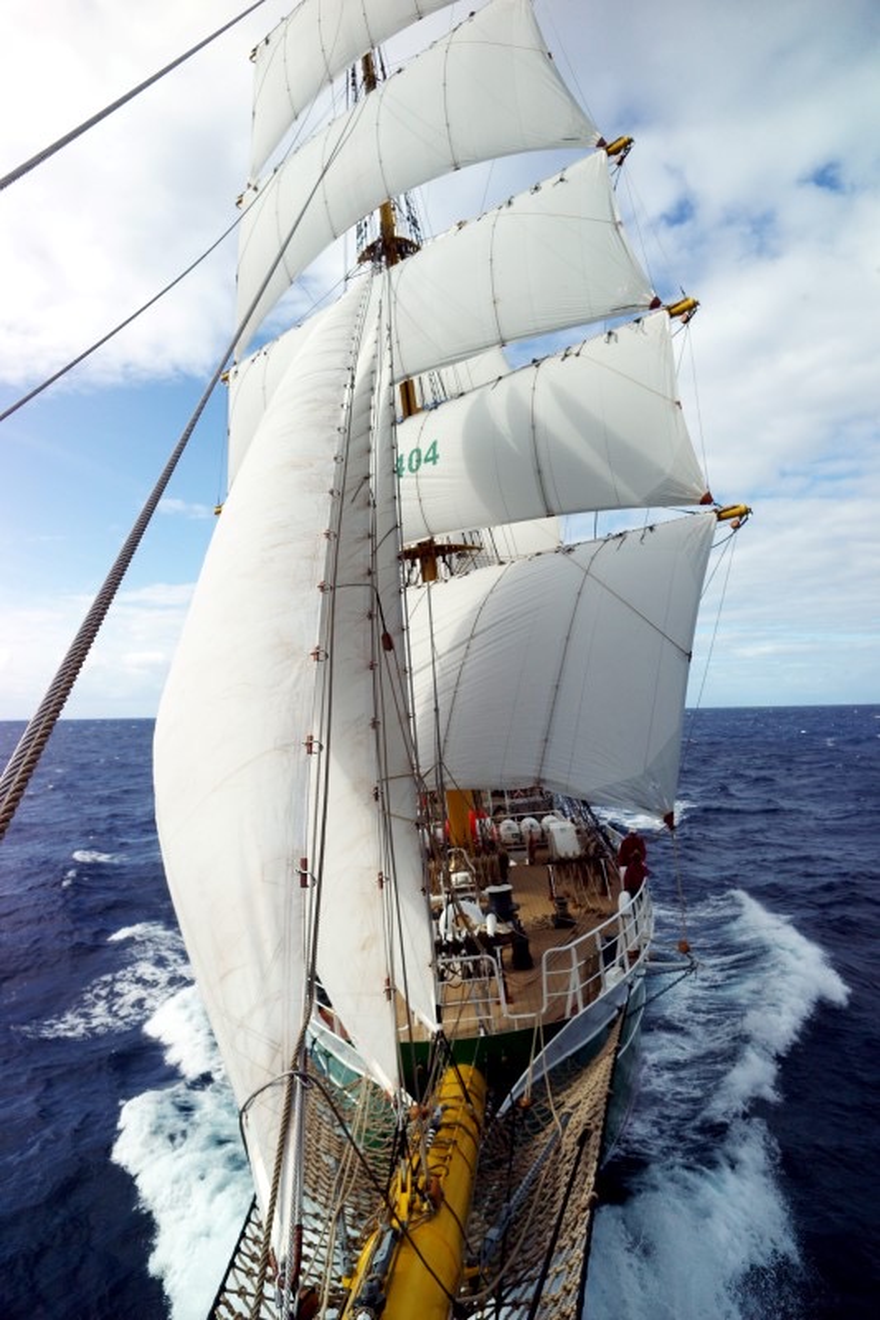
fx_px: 770
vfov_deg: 81.2
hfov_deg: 59.5
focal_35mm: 21
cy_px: 660
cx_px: 440
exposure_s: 1/2000
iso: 320
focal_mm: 21
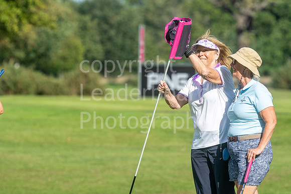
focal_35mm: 450
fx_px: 3635
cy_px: 97
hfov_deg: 4.6
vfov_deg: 3.1
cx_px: 146
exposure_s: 1/1600
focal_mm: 300
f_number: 6.3
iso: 250
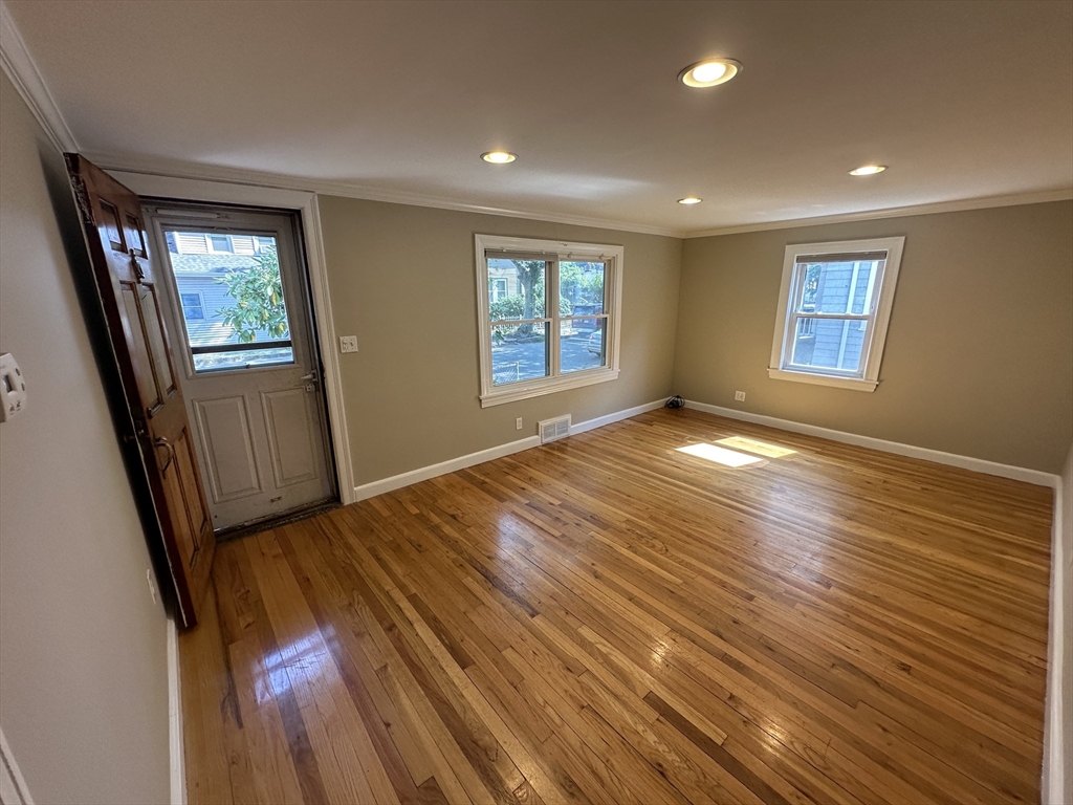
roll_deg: +0.4
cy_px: 402
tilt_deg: -14.0
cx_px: 536
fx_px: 434
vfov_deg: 85.7
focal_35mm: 14
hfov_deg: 102.1
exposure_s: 1/120
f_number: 2.2
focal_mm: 2.22
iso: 160
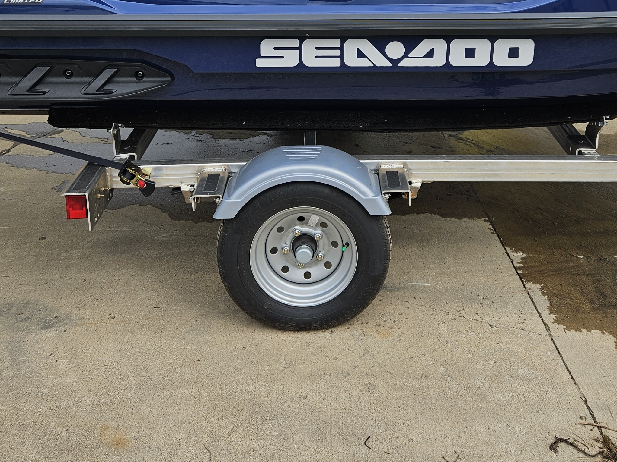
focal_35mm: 45
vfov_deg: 30.3
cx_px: 358
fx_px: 802
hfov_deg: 42.0
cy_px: 16
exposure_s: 1/994
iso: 25
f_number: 1.8
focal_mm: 5.4
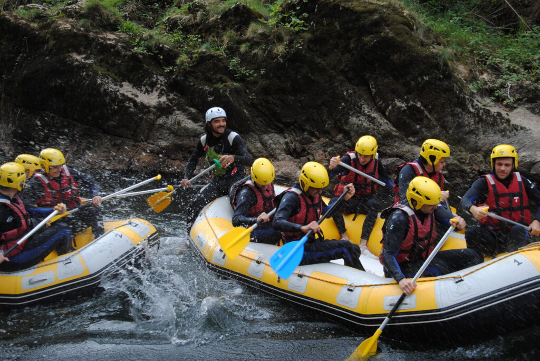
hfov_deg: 35.0
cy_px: 180
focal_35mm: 57
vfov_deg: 23.8
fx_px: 856
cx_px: 270
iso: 100
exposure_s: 1/125
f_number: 5.6
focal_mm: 38
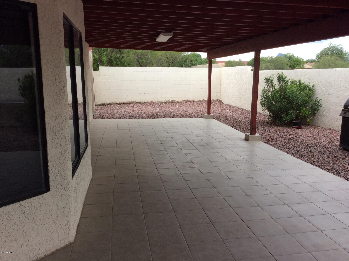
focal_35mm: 32
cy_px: 130
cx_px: 174
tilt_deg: -10.8
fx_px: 322
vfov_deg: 44.1
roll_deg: +0.9
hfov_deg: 56.9
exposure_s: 1/461
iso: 32
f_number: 2.4
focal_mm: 3.3
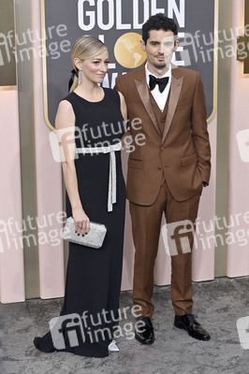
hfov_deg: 19.4
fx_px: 727
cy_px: 187
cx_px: 124
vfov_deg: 28.9
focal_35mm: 70
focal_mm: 70
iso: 800
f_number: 8
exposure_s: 1/640
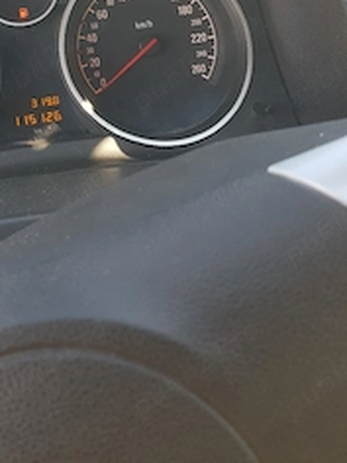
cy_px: 86
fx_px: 588
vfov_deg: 41.0
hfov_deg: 32.2
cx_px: 82
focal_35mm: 44
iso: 64
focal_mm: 4.2
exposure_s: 1/100
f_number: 1.7
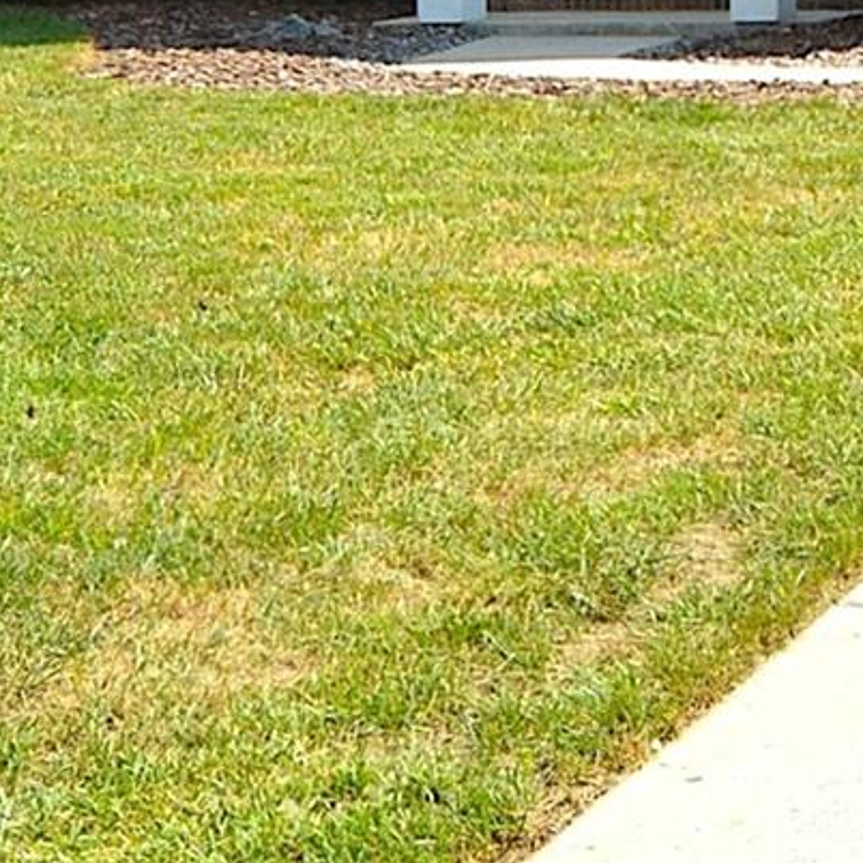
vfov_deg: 17.7
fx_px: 2567
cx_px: 1142
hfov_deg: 17.8
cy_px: -307
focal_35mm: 91
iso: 500
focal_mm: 14
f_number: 14
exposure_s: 1/200
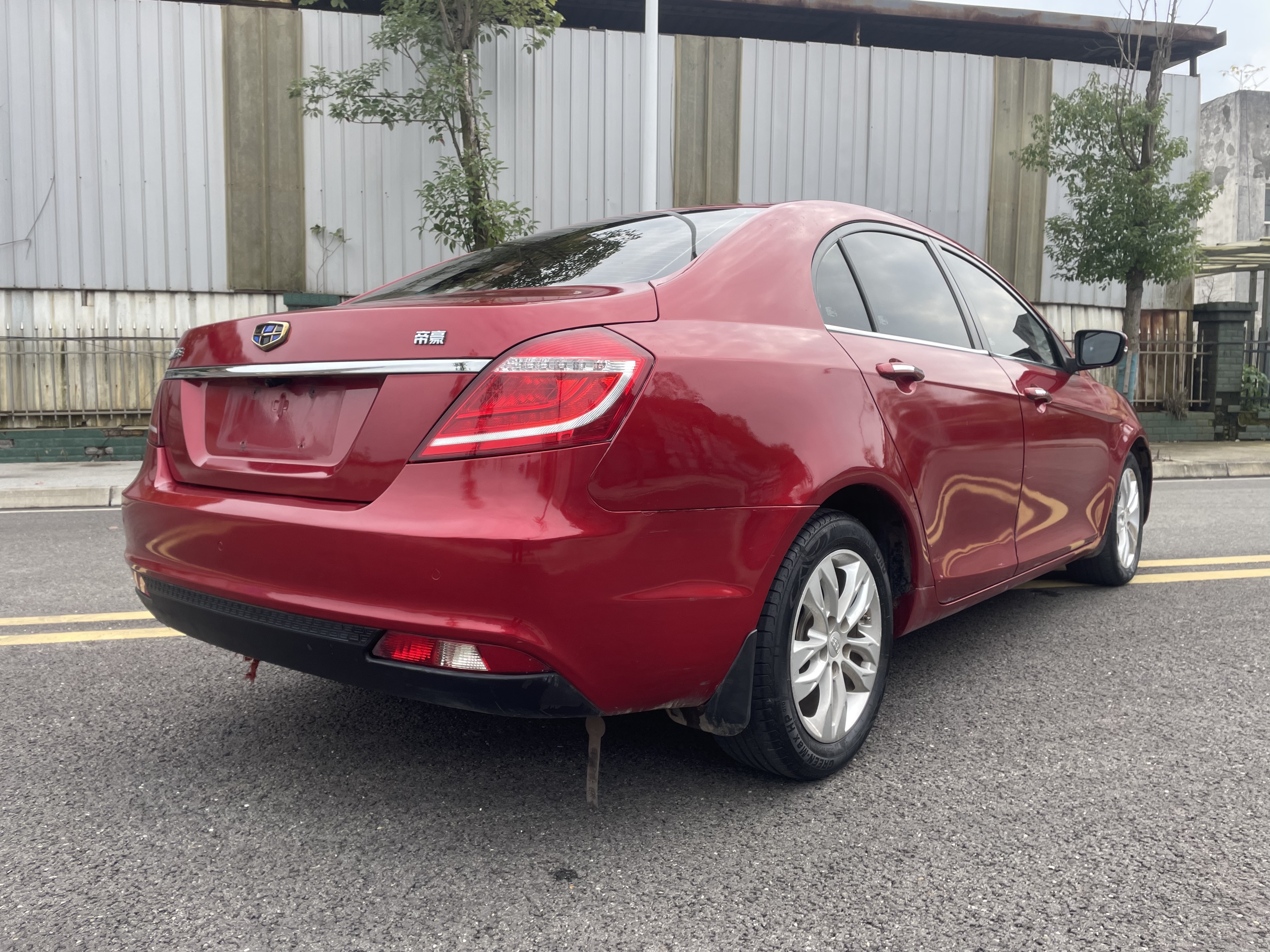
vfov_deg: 53.1
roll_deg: +1.0
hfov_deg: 67.3
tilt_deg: -3.3
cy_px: 476
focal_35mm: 26
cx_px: 635
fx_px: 954
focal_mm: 4.2
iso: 32
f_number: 1.6
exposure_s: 1/875
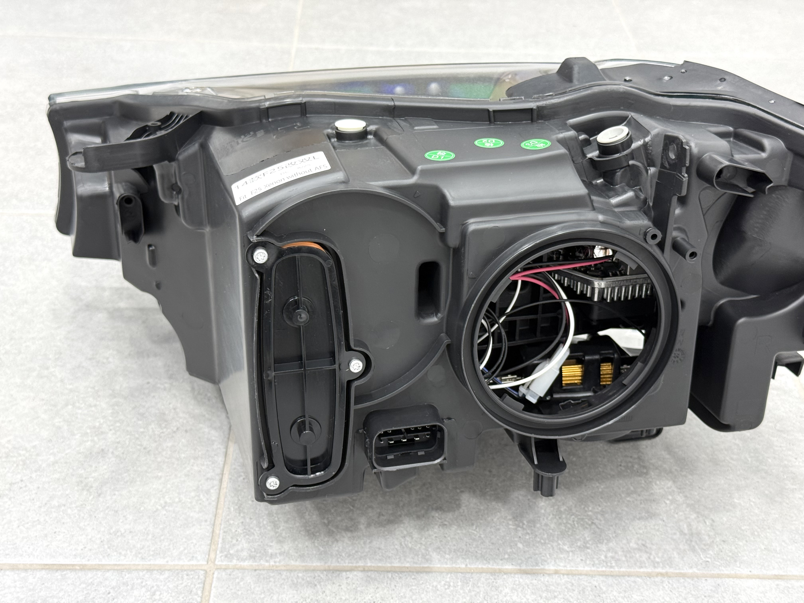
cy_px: 302
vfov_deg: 30.3
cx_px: 402
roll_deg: -3.1
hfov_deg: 39.7
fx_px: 1115
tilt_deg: -34.1
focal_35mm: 48
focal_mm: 6.76
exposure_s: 1/100
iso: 100
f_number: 1.78
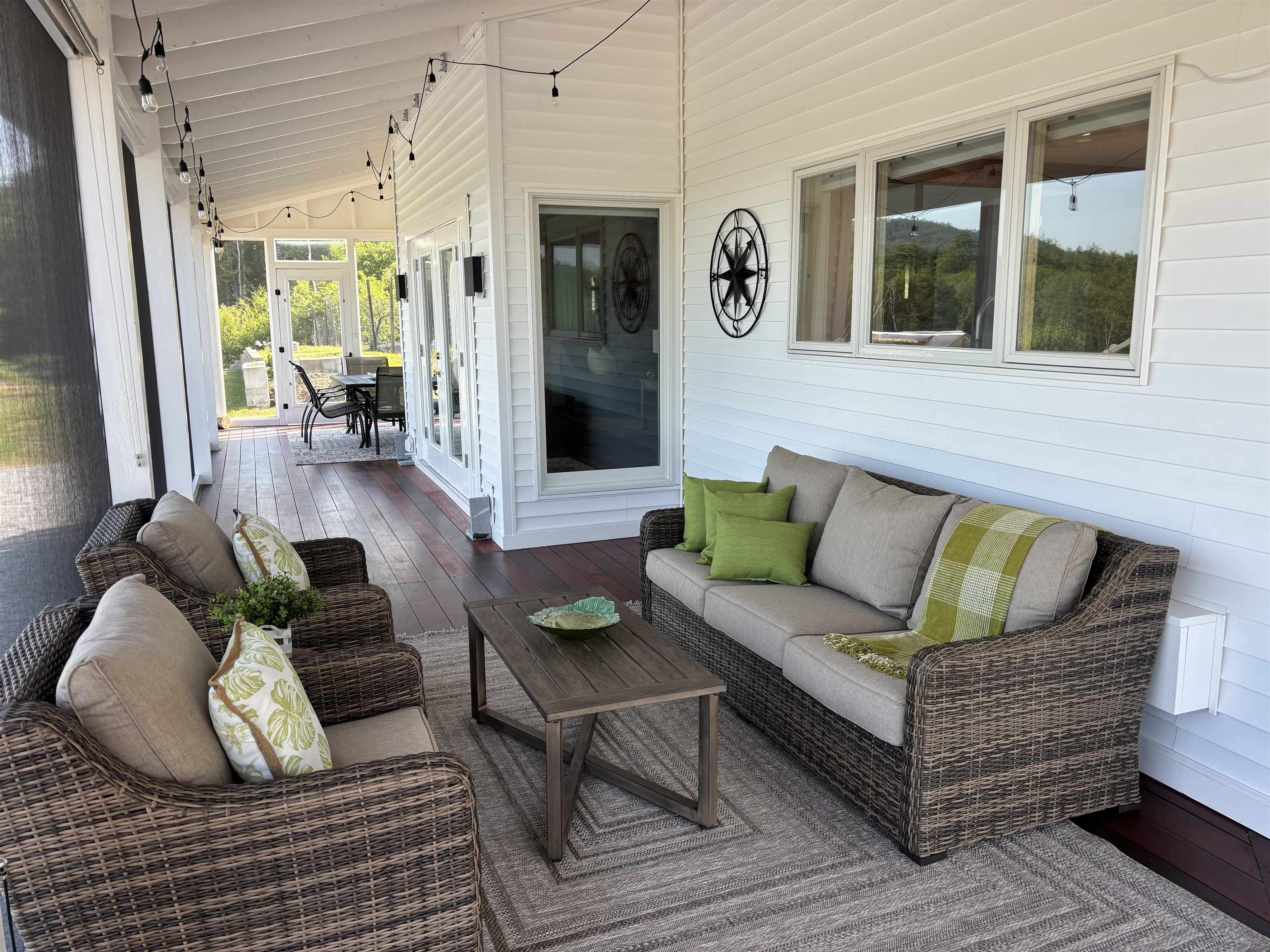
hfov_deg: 67.3
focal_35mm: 26
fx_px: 954
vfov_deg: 53.1
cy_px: 476
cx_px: 635
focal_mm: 5.96
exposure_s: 1/299
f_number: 1.6
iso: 50
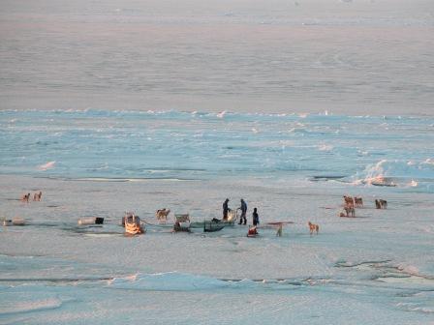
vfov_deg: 7.2
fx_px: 2583
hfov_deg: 9.6
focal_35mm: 206
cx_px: 217
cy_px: 162
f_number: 4.1
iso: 100
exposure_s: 1/78.4
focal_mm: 52.4
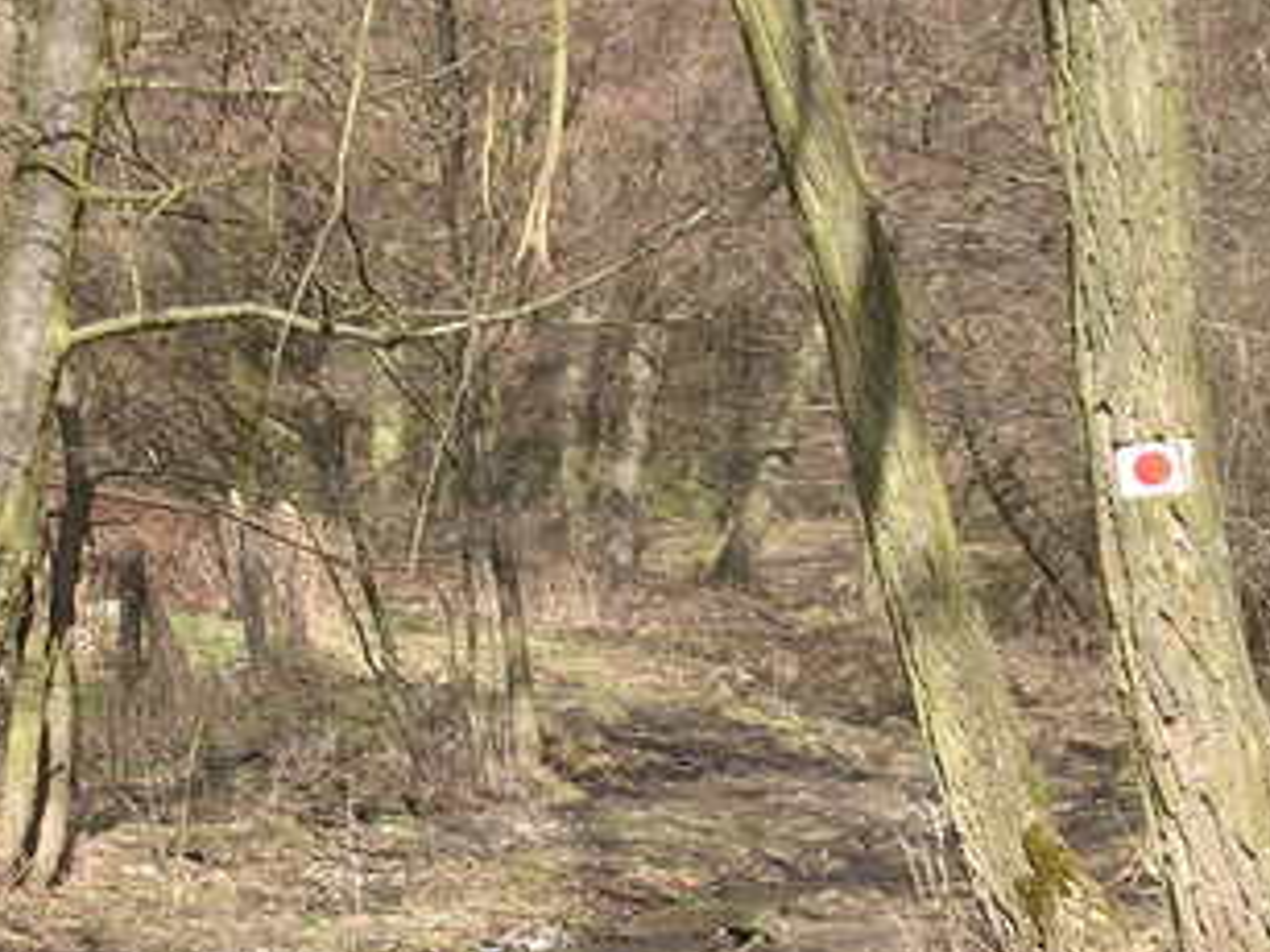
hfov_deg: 13.2
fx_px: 5501
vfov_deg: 9.9
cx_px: 501
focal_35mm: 150
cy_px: 584
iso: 100
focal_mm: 10.9
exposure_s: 1/210
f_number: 3.7
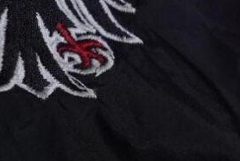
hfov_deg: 9.5
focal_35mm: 213
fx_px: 1421
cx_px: 300
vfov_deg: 6.2
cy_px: -211
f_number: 4
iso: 125
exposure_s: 1/60
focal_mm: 25
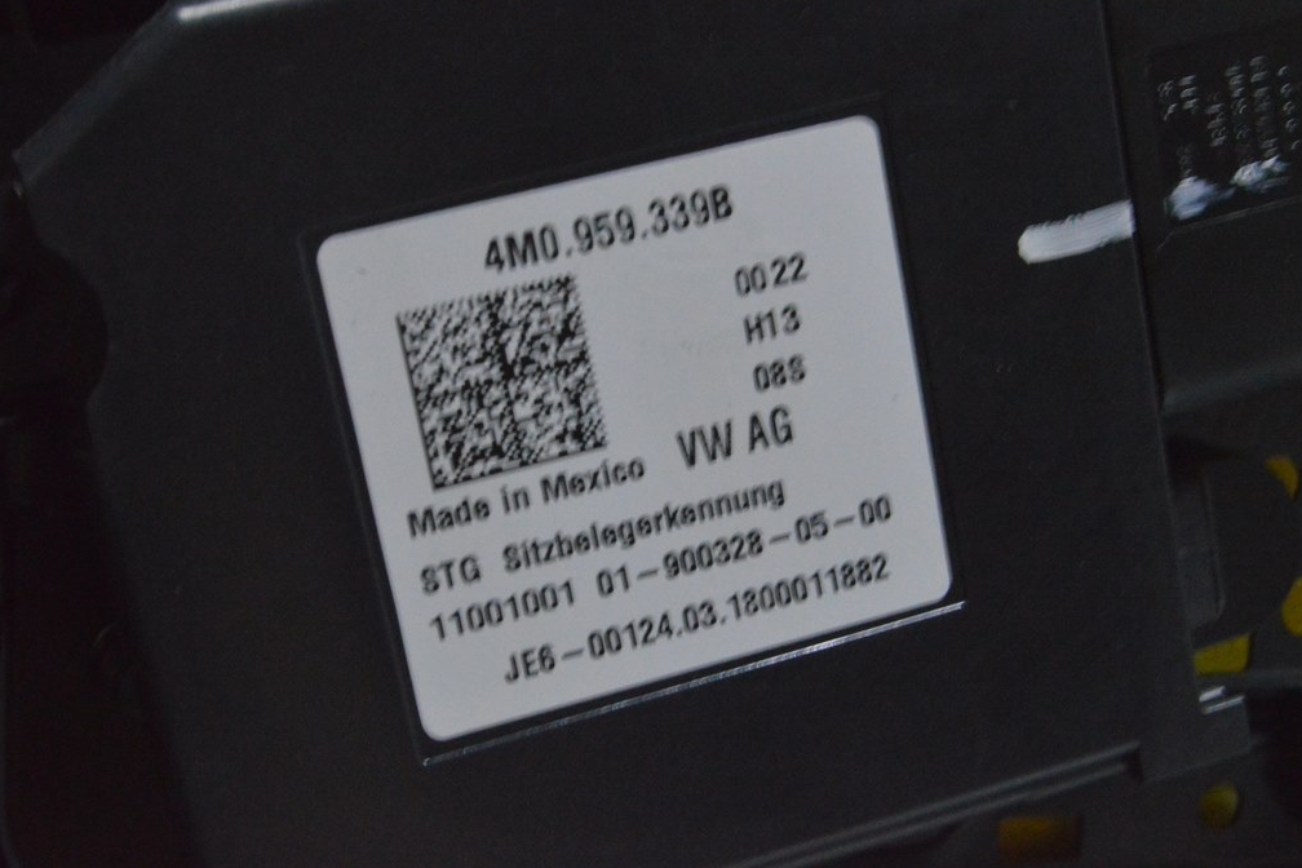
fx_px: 2477
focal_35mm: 69
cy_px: 429
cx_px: 659
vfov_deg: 19.9
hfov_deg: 29.4
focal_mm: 45
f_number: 20
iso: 6400
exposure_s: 1/20
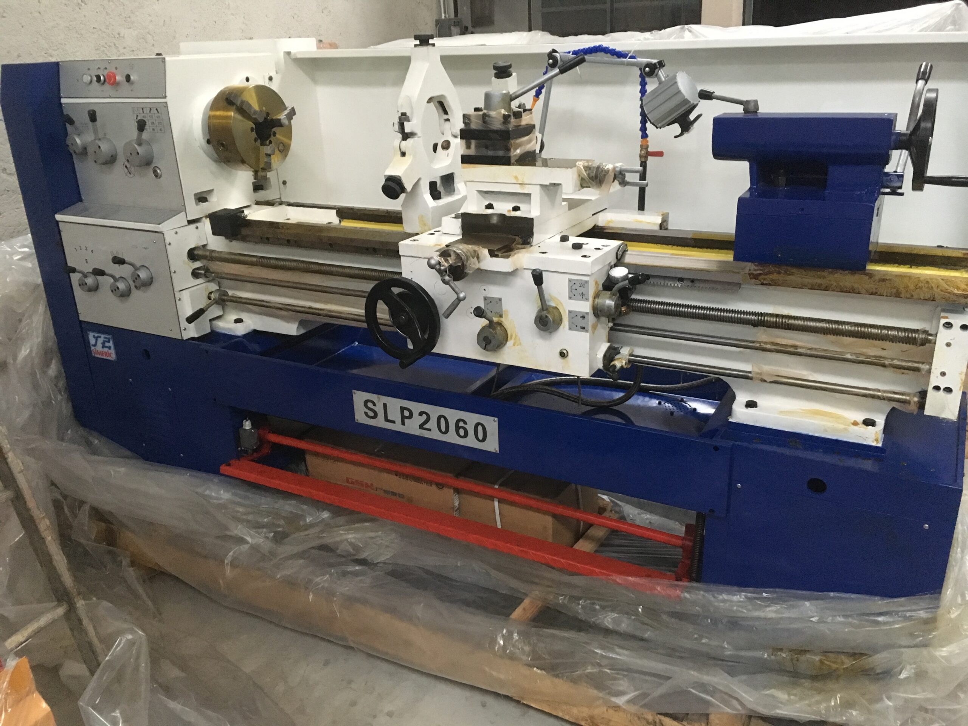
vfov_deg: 48.2
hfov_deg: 61.7
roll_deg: +3.1
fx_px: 811
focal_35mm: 29
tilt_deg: -22.0
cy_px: 363
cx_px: 484
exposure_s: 1/15
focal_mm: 4.15
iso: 250
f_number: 2.2
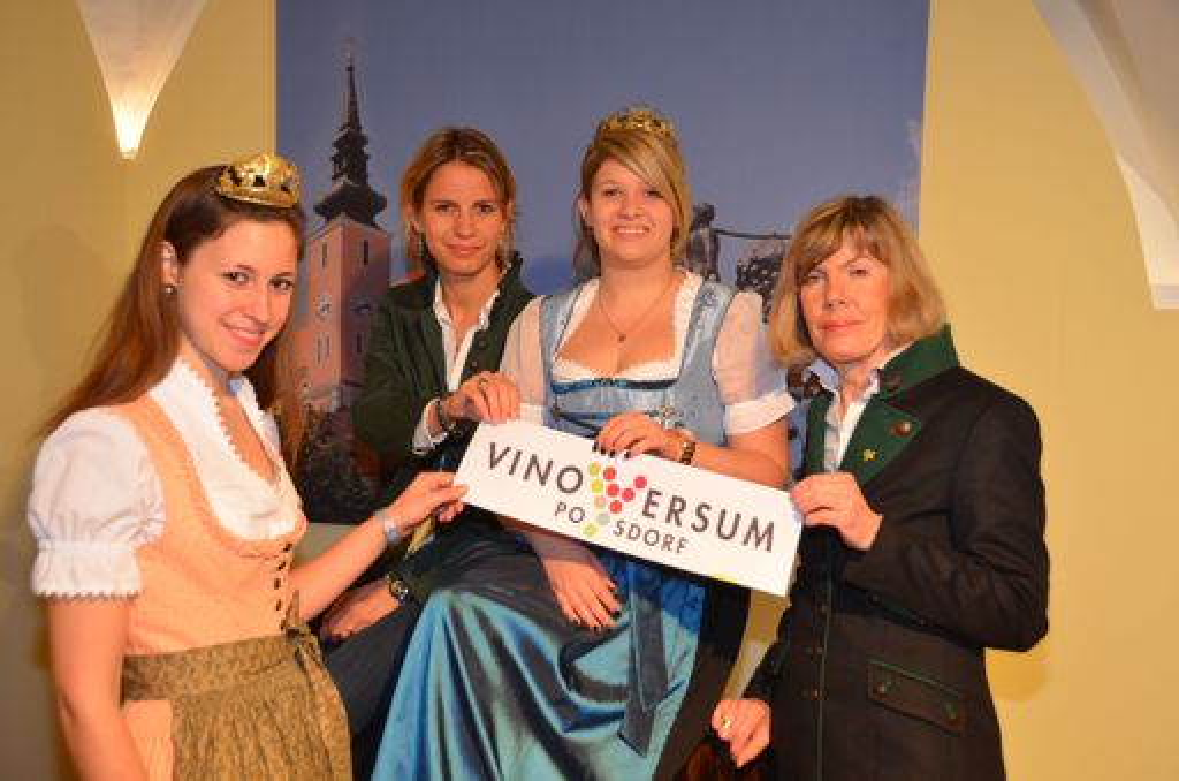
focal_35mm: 44
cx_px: 590
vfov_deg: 30.7
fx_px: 1422
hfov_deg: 45.0
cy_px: 390
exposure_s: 1/60
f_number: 4
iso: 800
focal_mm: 29
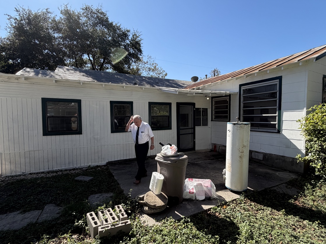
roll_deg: +0.1
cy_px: 124
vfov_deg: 71.6
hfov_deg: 87.7
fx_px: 170
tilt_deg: -1.9
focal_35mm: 18
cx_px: 173
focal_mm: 2.22
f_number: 2.2
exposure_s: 1/770
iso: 40
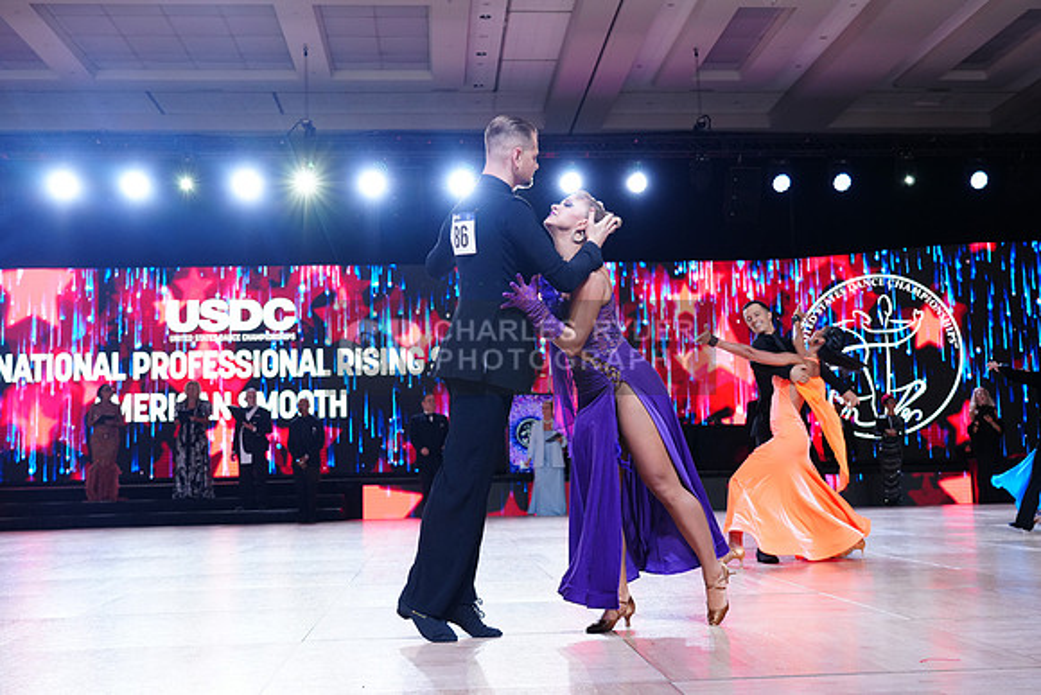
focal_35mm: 39
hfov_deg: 49.5
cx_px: 520
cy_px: 348
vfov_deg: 34.2
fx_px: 1128
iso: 1250
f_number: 4
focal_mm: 39
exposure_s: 1/500
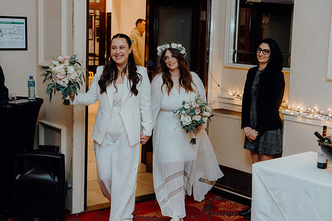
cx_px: 166
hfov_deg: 35.6
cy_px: 110
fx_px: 517
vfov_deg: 24.2
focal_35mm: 56
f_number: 3.5
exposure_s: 1/160
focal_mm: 56
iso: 2500
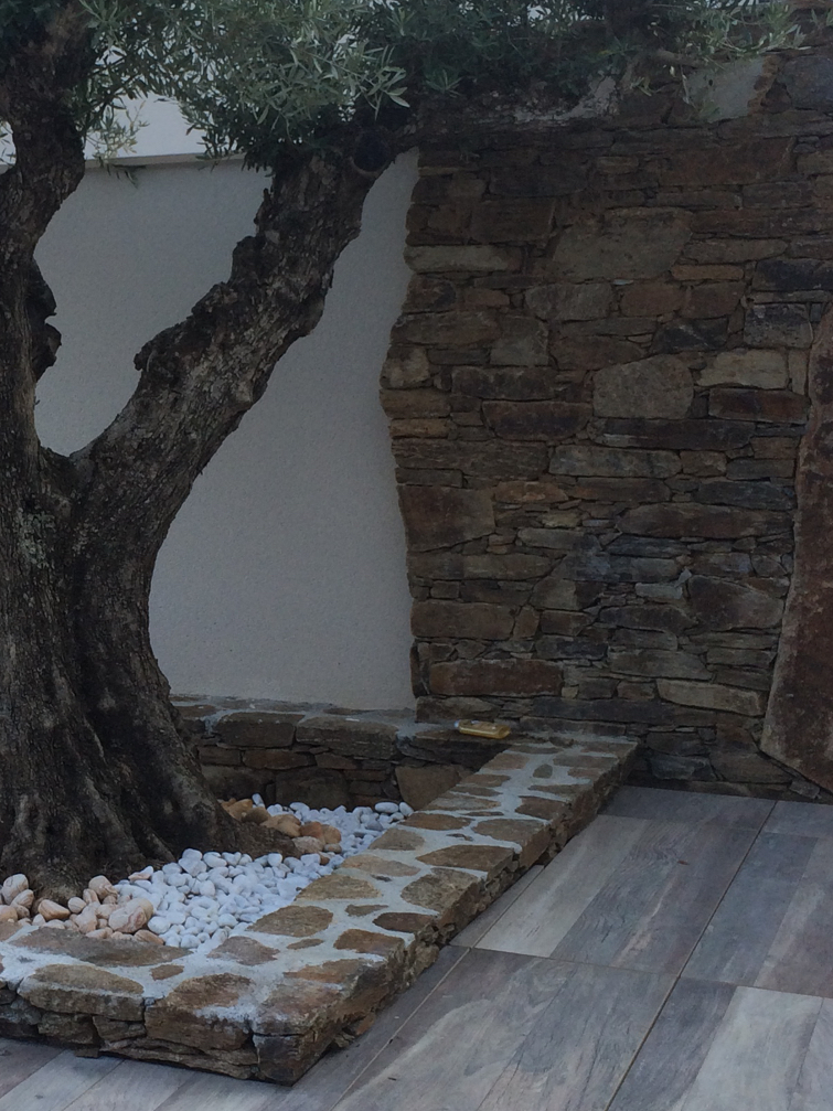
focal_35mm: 59
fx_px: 1893
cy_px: 553
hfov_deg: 24.0
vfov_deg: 32.7
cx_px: 55
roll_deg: +1.6
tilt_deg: -7.0
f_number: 2.2
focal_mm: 4.15
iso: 32
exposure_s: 1/402
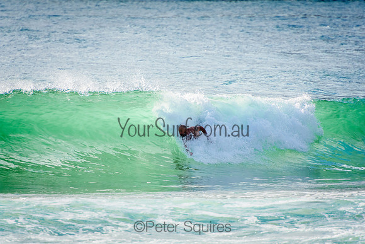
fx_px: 6084
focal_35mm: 600
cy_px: 122
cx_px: 182
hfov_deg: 3.4
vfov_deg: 2.3
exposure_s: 1/2000
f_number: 5.6
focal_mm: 400
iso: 320
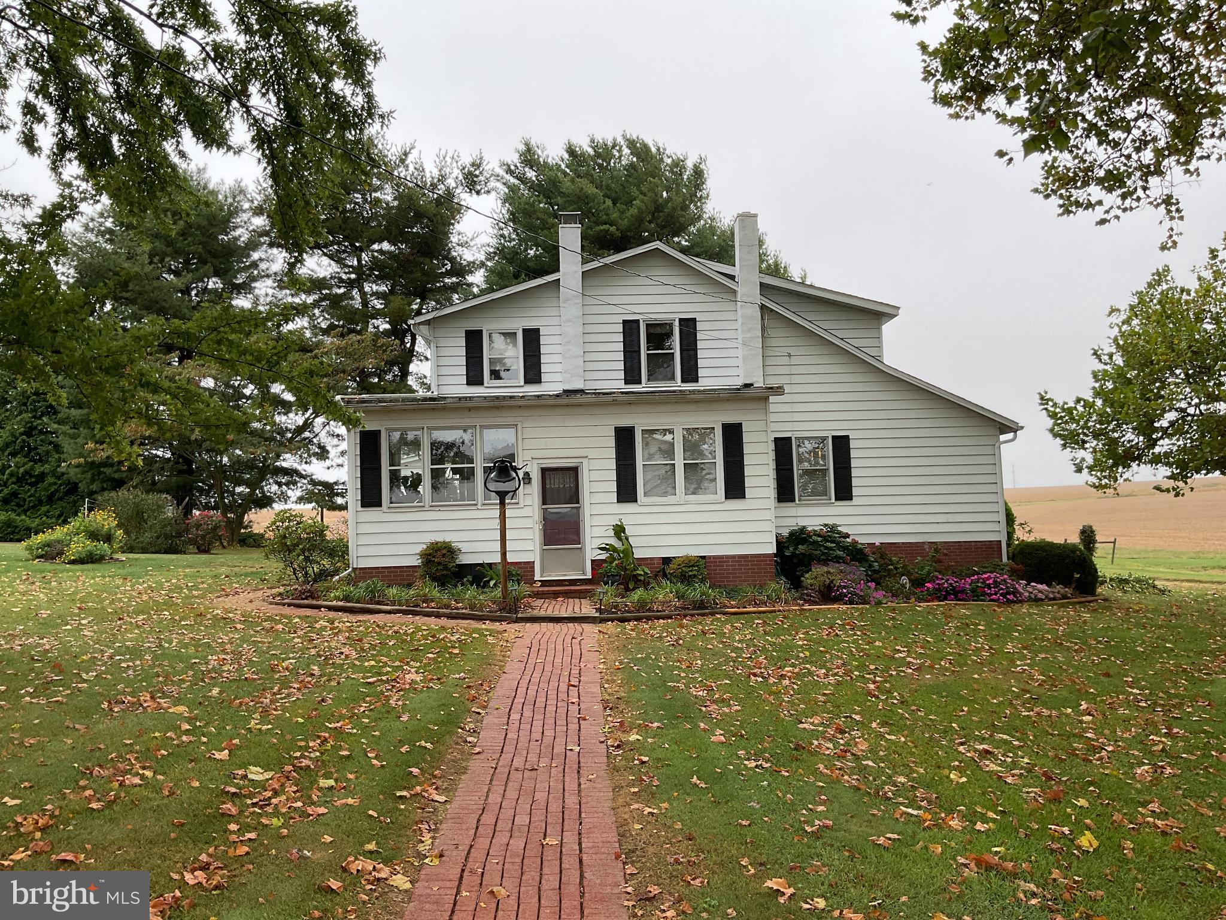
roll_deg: +0.8
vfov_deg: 48.2
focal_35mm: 29
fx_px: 1027
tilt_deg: +4.3
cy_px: 460
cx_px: 613
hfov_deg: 61.7
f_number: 1.8
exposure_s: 1/248
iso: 16
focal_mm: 3
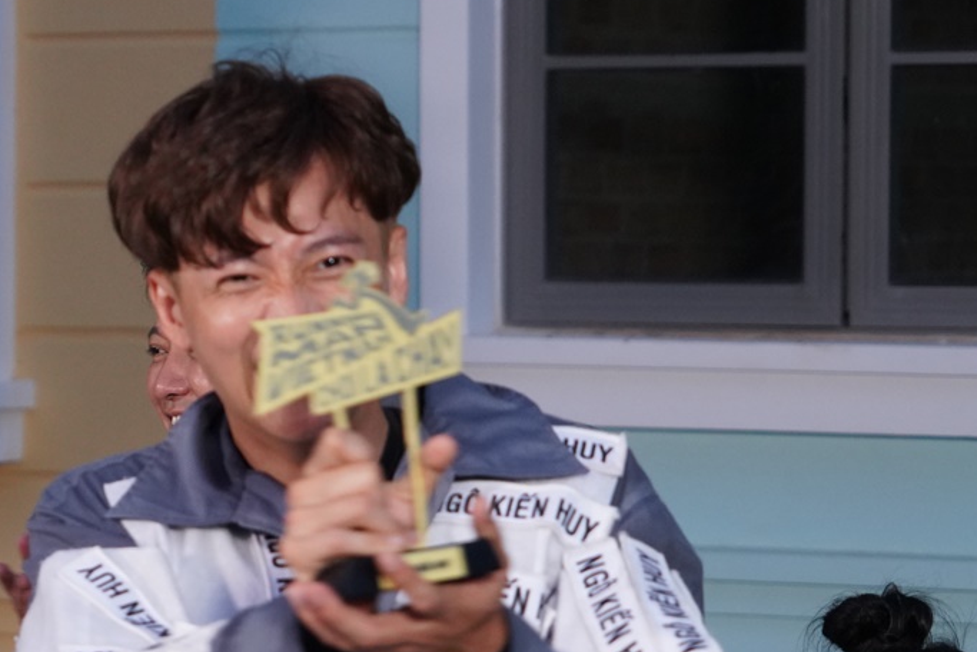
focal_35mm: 202
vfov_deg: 6.8
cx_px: -59
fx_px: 5484
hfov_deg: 10.1
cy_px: 511
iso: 2500
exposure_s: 1/200
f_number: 5.6
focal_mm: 92
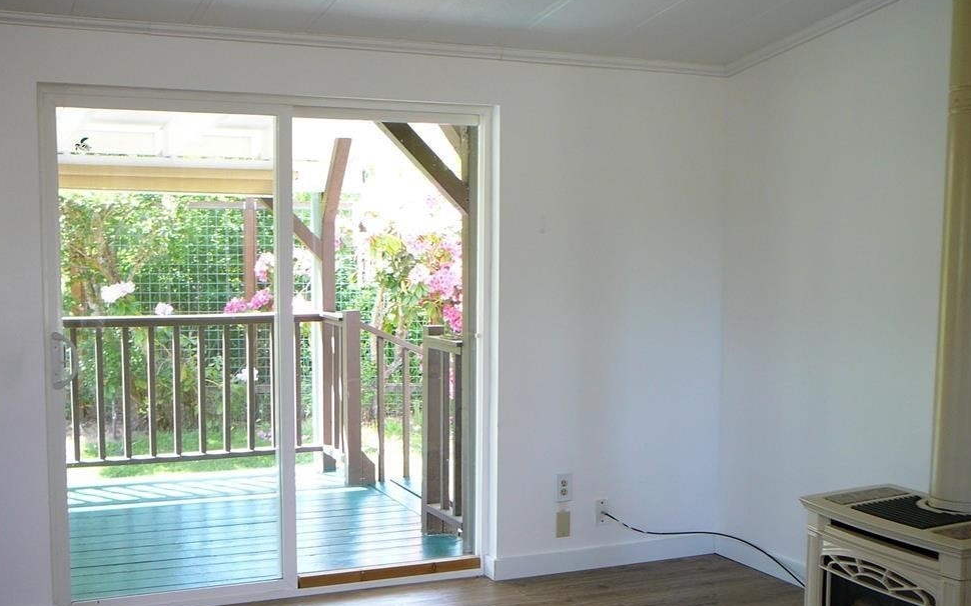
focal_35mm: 44
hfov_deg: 45.3
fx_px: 1164
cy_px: 332
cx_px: 482
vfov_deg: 29.2
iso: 80
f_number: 3.1
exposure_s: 1/20
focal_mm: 6.1
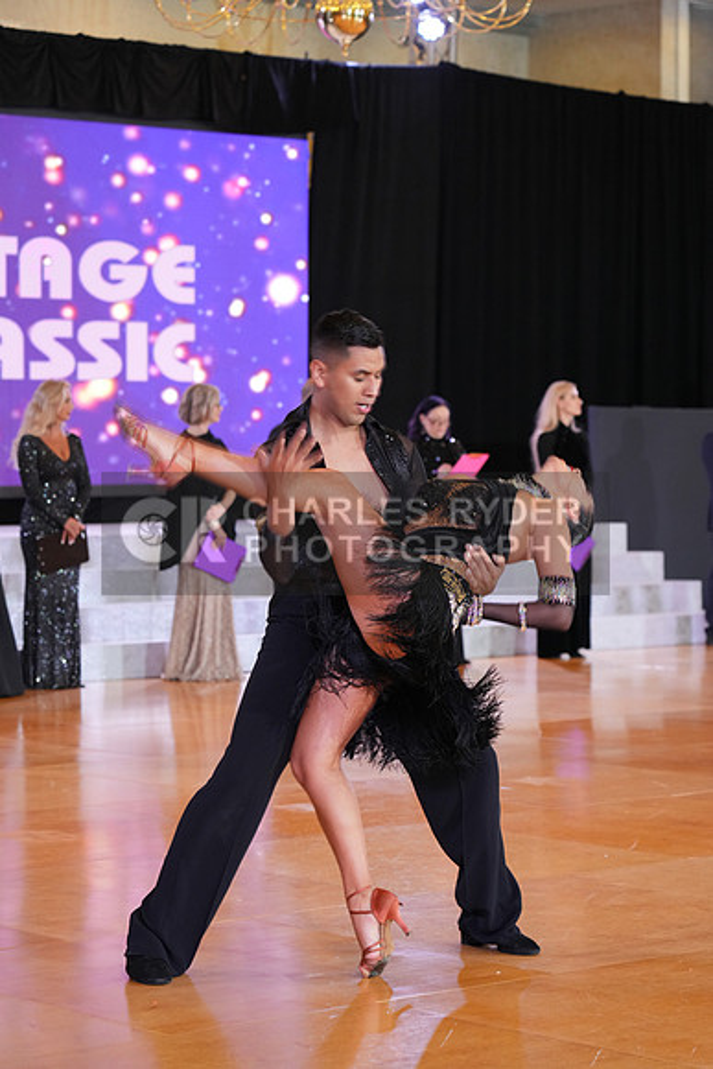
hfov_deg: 14.1
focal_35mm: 97
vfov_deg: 21.0
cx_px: 356
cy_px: 534
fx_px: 2880
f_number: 4.5
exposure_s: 1/125
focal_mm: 97
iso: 2000
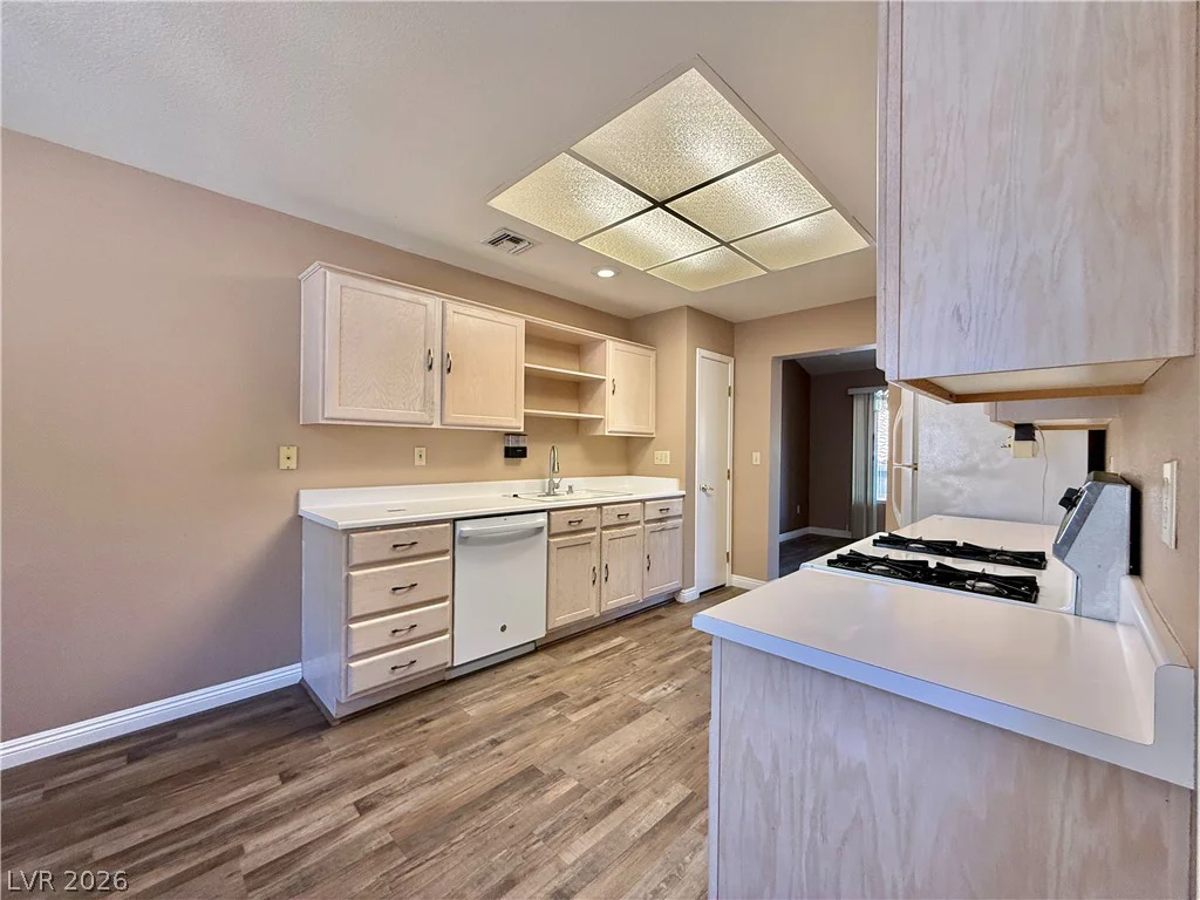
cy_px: 450
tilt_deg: +0.3
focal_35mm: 14
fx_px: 485
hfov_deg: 102.1
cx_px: 600
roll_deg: -0.6
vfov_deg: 85.7
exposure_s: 1/120
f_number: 2.2
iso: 200
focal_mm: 2.22
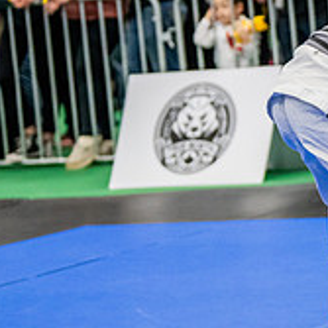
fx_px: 2219
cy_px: 174
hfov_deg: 8.3
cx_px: 465
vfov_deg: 8.5
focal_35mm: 207
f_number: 2.8
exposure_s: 1/500
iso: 4000
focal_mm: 70
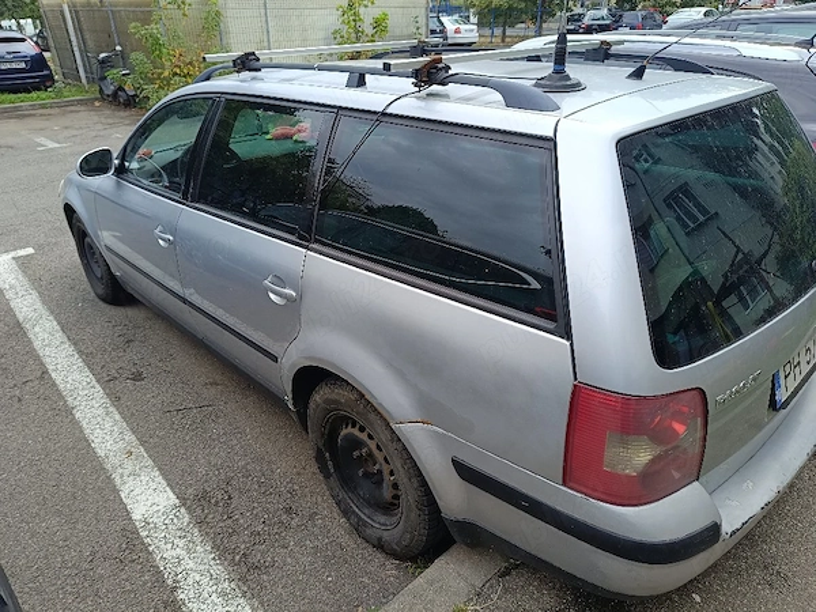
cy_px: 306
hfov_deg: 71.6
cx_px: 408
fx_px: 566
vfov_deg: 56.8
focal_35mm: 24
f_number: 1.88
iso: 52
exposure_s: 1/270
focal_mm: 5.59
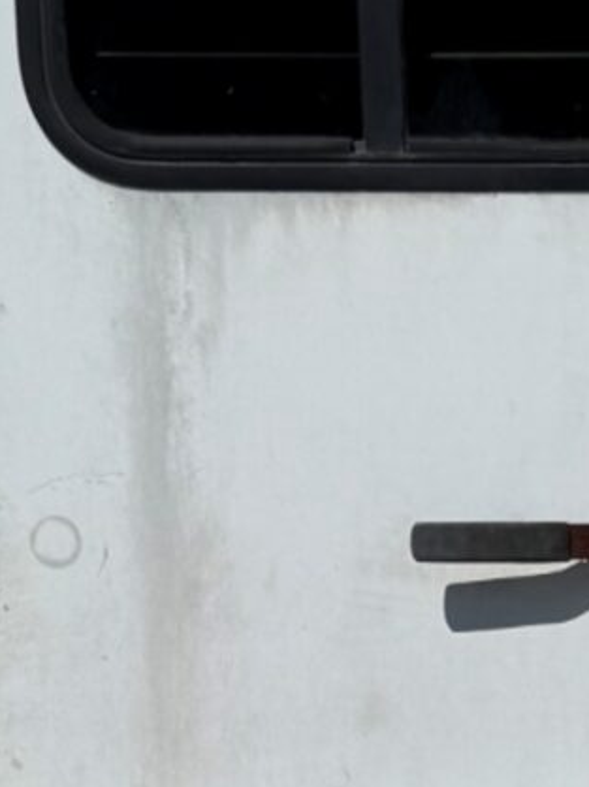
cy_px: 1075
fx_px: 3338
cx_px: 958
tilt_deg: -8.4
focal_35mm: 147
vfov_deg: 12.9
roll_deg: +0.9
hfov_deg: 9.7
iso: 80
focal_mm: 6.76
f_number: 1.78
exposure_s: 1/12346
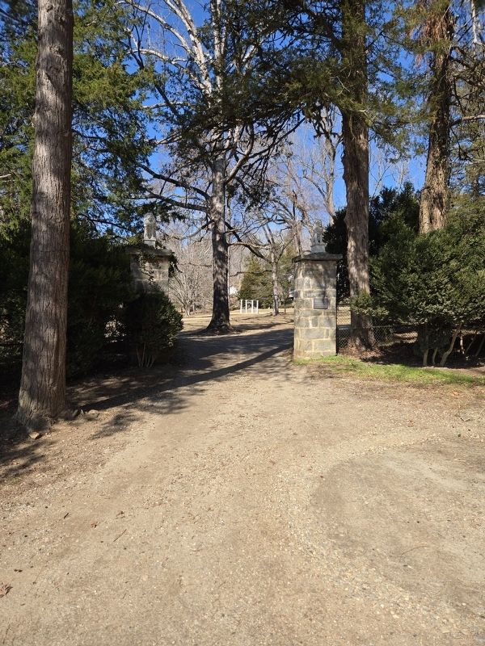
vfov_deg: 73.9
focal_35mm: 23
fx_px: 430
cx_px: 242
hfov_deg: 58.9
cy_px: 323
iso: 25
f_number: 1.8
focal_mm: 5.4
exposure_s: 1/1117
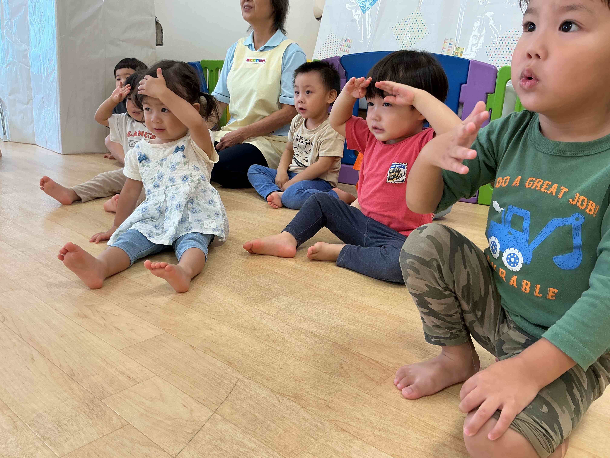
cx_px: 305
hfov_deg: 61.7
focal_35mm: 29
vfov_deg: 48.2
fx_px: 511
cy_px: 229
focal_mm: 3
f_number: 1.8
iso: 32
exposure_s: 1/120
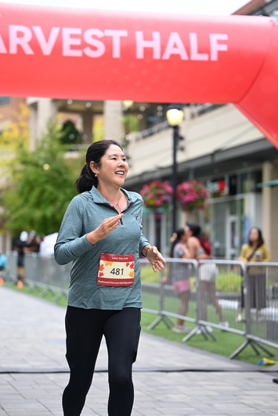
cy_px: 213
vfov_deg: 22.6
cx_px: 135
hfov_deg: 15.2
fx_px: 1042
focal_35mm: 90
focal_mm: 87
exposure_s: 1/2000
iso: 640
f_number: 2.8
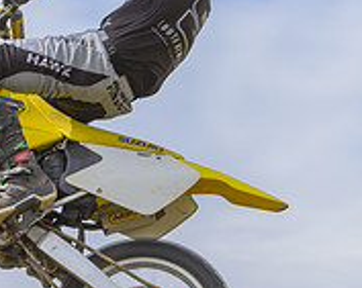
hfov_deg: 13.7
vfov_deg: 10.8
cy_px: 324
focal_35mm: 140
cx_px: 54
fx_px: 1497
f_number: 4
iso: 50
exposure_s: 1/320
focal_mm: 24
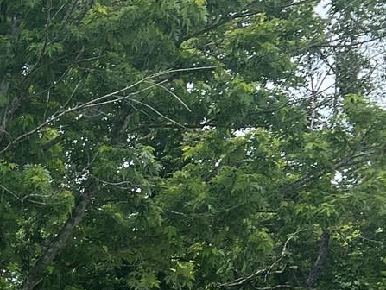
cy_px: 447
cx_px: -329
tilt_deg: -0.6
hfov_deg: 14.4
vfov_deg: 11.9
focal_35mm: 119
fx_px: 1328
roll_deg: +0.1
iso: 50
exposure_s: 1/2299
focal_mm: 5.7
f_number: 1.5
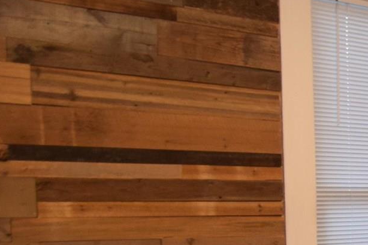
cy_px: 216
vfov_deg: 17.9
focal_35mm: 75
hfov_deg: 17.8
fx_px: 767
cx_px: 754
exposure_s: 1/60
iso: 800
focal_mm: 10
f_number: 4
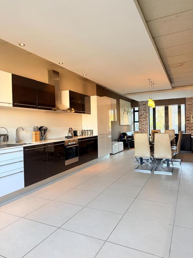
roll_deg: +1.5
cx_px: 96
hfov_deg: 56.8
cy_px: 129
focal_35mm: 24
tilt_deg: -1.1
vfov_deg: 71.6
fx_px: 178
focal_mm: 6.76
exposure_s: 1/100
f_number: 1.78
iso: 125
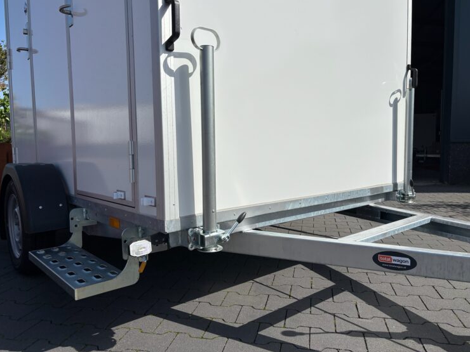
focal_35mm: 27
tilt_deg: -4.4
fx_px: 367
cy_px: 170
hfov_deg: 65.3
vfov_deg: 51.3
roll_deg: -0.3
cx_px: 238
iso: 50
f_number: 1.6
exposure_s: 1/8333
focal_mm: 5.96
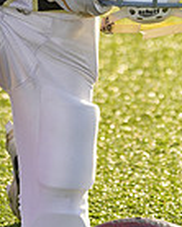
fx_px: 5426
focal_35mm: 805
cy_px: -90
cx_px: 15
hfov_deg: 1.9
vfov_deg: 2.4
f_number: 5.6
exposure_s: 1/250
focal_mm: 206
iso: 100
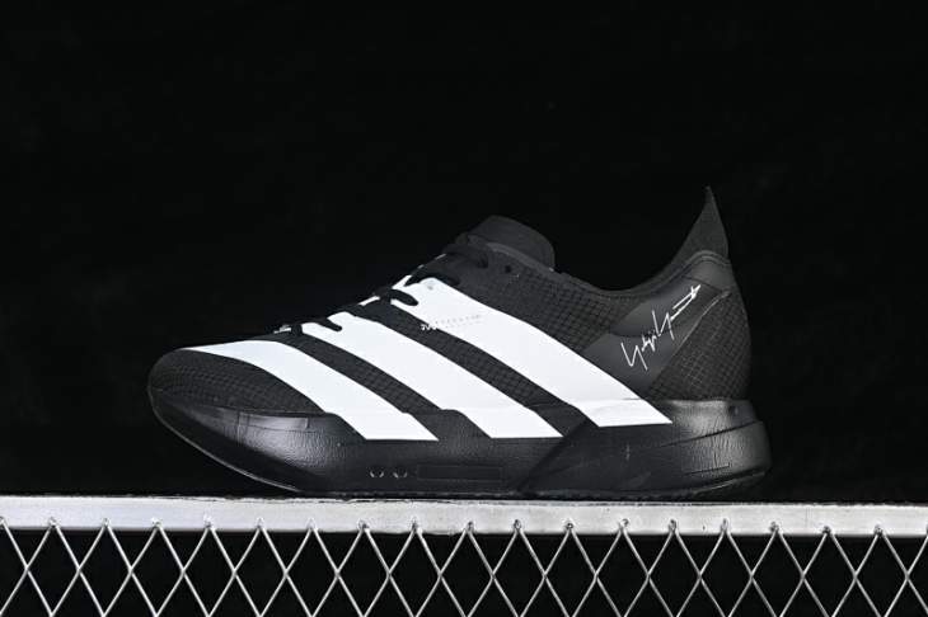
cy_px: 308
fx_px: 1932
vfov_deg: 18.2
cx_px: 464
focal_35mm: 75
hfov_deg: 27.0
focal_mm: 50
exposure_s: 1/60
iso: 160
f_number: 6.3
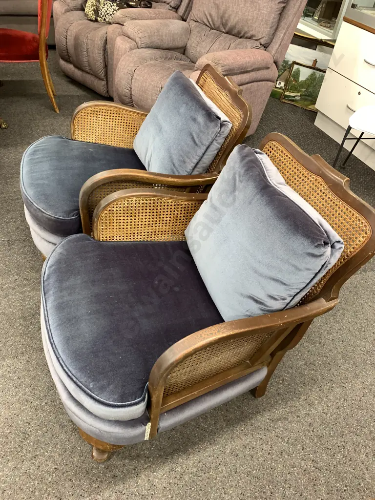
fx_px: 376
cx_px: 188
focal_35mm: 26
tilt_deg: -42.7
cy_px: 250
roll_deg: -8.0
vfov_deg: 67.3
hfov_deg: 53.1
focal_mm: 4.25
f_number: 1.8
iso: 200
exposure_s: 1/50
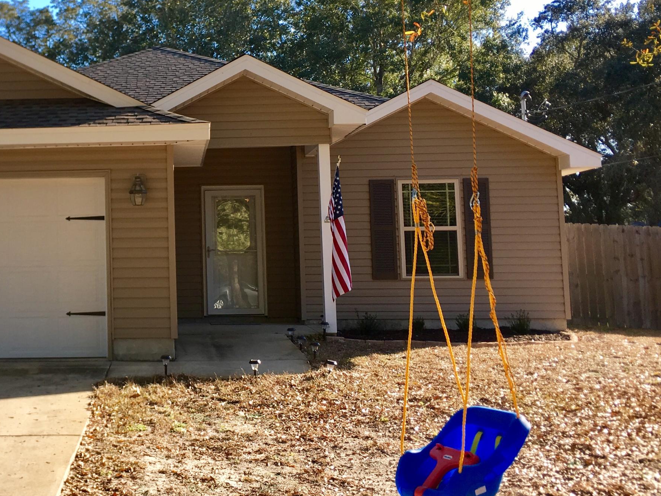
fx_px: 936
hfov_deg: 37.3
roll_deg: +0.4
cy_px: 178
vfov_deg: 29.5
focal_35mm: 49
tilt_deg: +6.0
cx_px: 115
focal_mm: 4.15
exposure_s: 1/413
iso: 25
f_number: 2.2
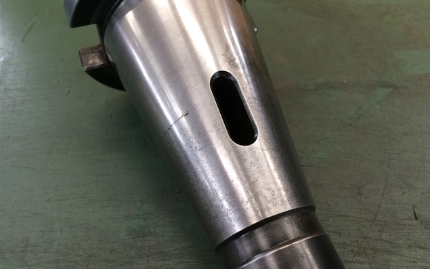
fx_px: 363
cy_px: 136
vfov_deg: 40.6
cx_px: 216
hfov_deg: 61.2
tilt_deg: -48.9
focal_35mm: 31
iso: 100
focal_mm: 4.15
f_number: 2.2
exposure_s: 1/30
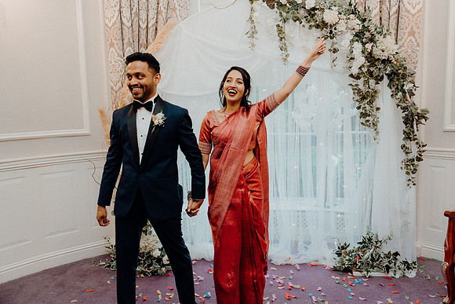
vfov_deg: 42.3
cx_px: 228
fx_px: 392
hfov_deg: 60.3
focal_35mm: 31
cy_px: 152
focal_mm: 31
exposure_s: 1/200
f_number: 3.5
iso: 2000
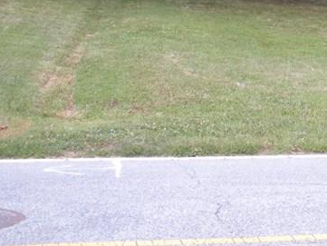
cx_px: 456
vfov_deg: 13.9
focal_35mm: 102
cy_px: -88
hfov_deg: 17.7
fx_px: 964
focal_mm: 6.3
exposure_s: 1/76.2
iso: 64
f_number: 3.5
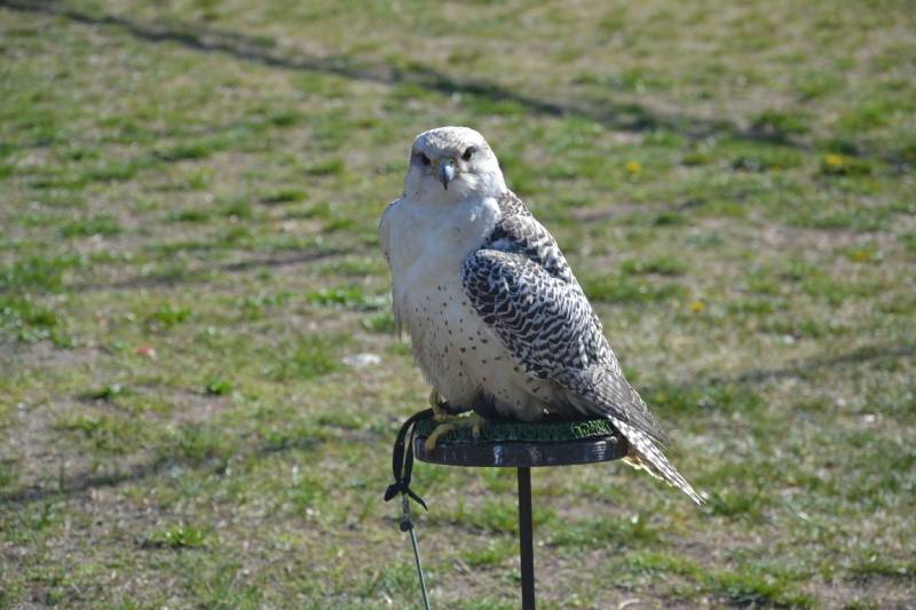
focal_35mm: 158
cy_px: 305
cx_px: 458
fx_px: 4006
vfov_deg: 8.7
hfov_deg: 13.0
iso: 100
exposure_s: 1/200
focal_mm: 105
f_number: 7.1
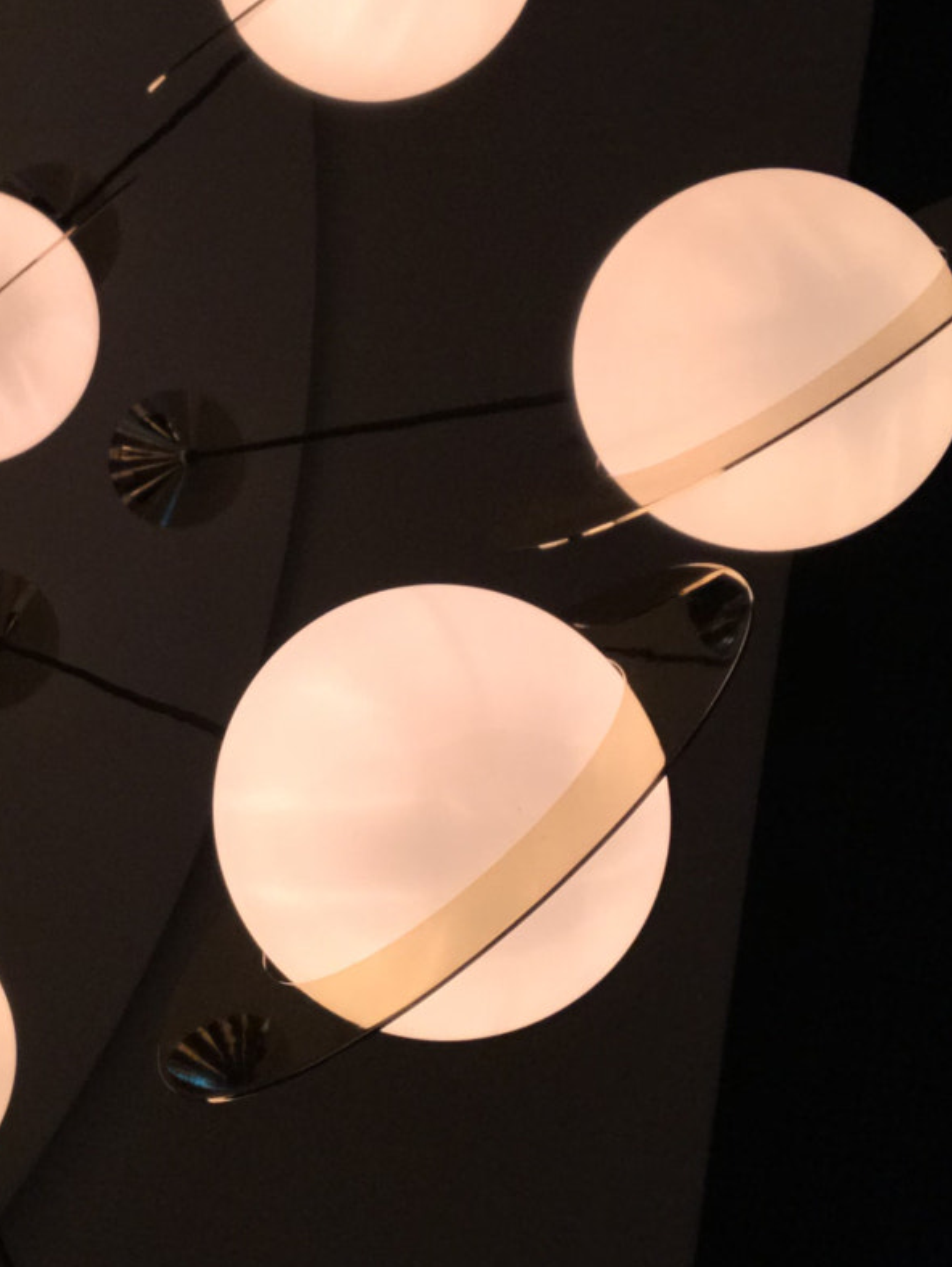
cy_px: 527
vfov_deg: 29.8
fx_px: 2381
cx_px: 106
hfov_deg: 22.1
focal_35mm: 65
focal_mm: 2.87
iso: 25
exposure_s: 1/36
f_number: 2.2
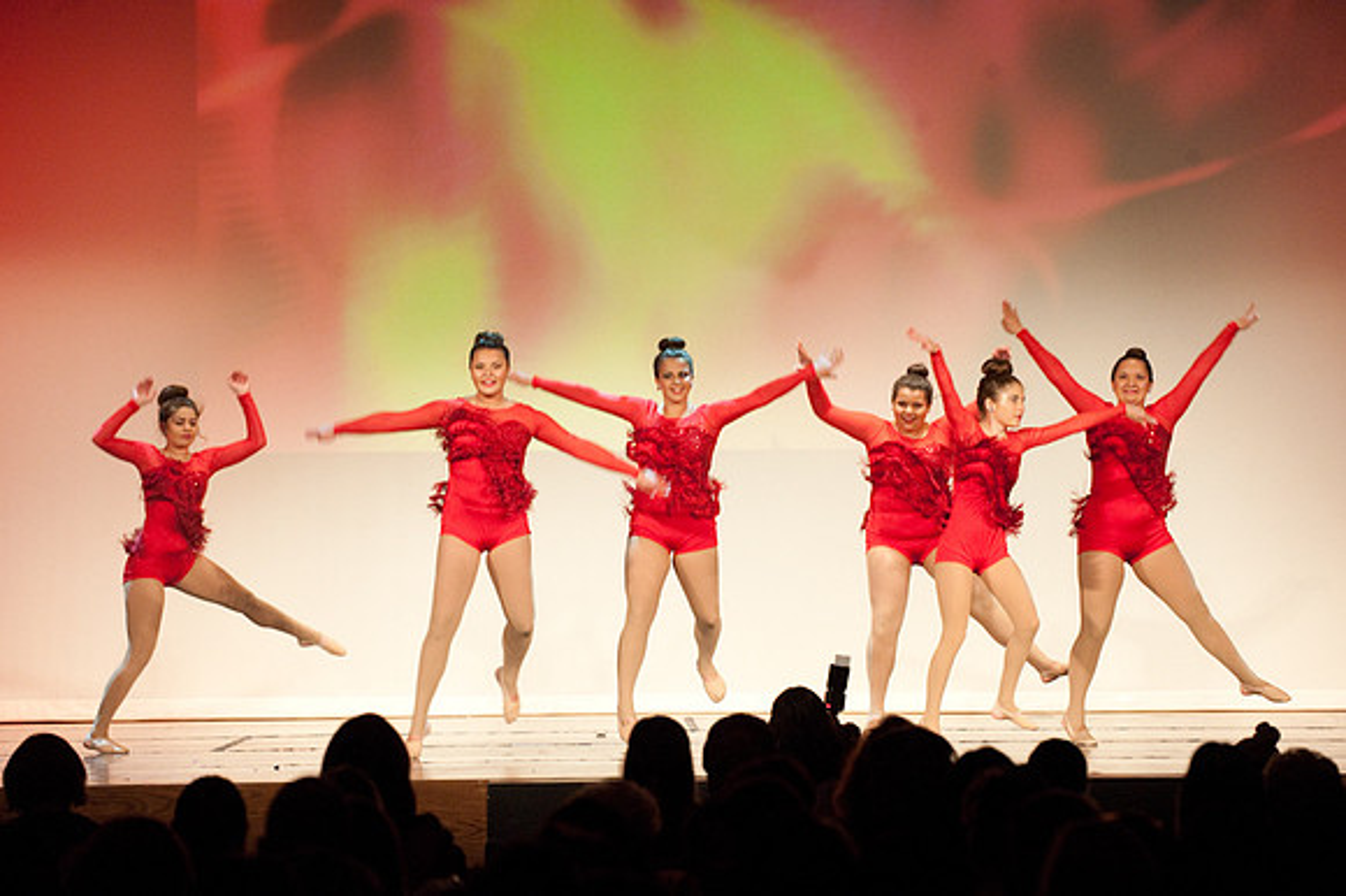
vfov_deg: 10.5
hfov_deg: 15.8
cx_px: 673
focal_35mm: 130
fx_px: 4858
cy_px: 448
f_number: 4
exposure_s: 1/200
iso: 3200
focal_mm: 130
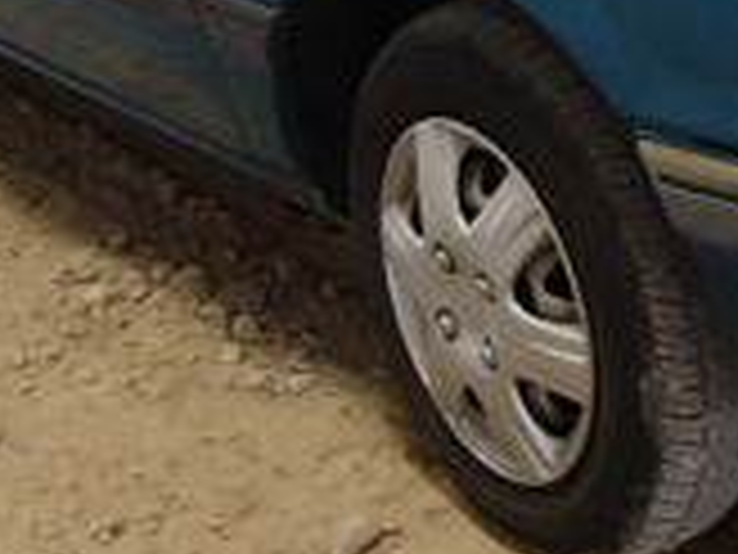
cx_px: 770
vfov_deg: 13.4
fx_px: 2324
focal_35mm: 109
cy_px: 5
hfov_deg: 17.5
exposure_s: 1/40
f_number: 3.9
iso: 200
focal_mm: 5
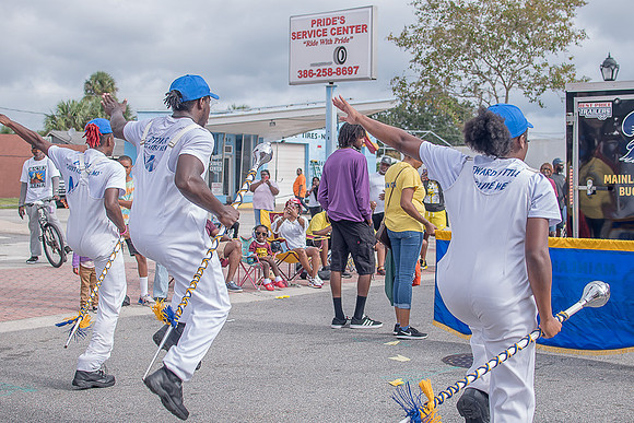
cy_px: 212
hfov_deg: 38.2
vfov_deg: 26.0
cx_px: 317
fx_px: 916
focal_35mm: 52
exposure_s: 1/500
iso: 100
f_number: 4
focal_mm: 35
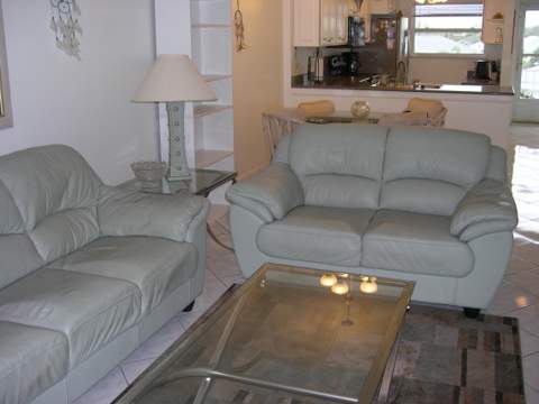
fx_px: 592
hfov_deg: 49.0
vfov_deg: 37.7
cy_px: 202
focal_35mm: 38
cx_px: 270
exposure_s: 1/60
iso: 100
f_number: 2.8
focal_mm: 8
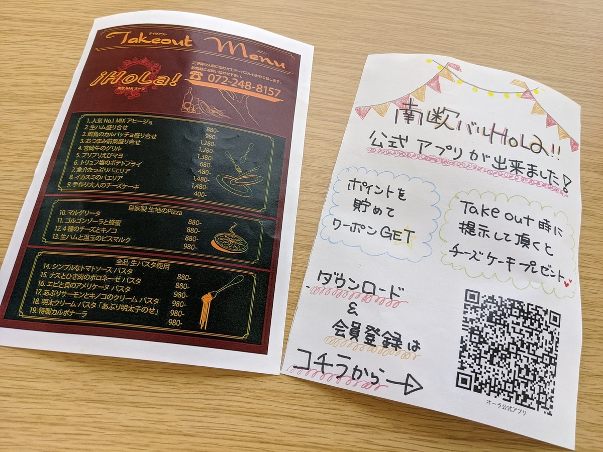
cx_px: 302
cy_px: 226
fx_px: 470
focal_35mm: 27
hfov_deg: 65.3
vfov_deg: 51.4
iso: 70
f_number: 1.73
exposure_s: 1/217
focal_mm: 4.38
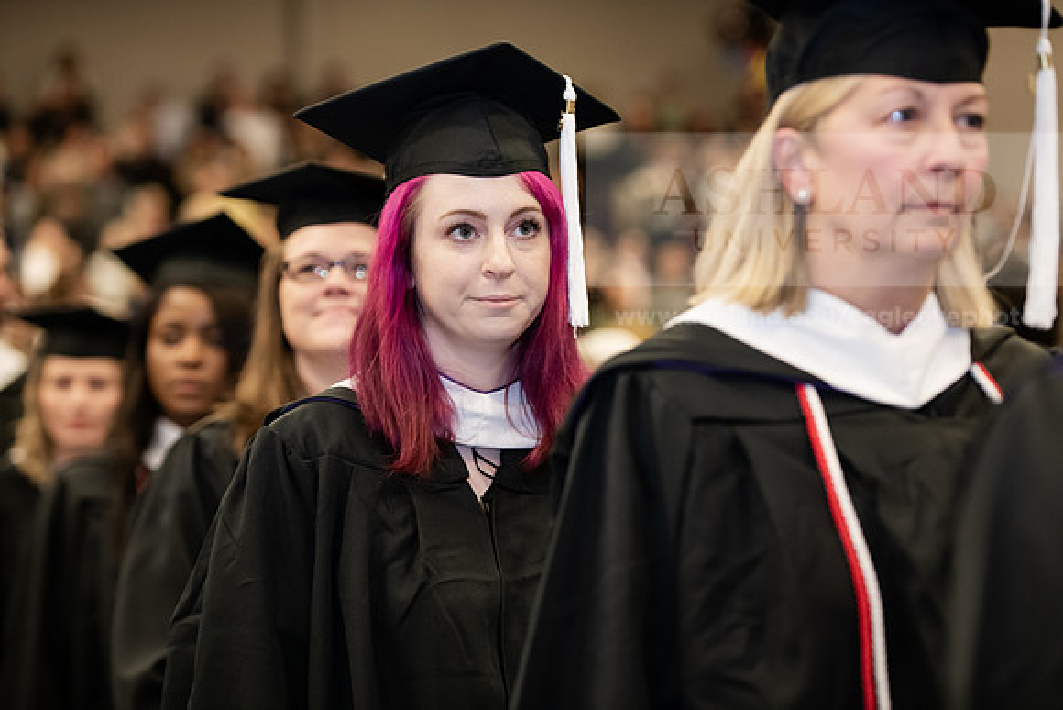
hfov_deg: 19.5
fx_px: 3101
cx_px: 532
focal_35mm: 105
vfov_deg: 13.0
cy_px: 355
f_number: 3.2
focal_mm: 105
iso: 2000
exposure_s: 1/200
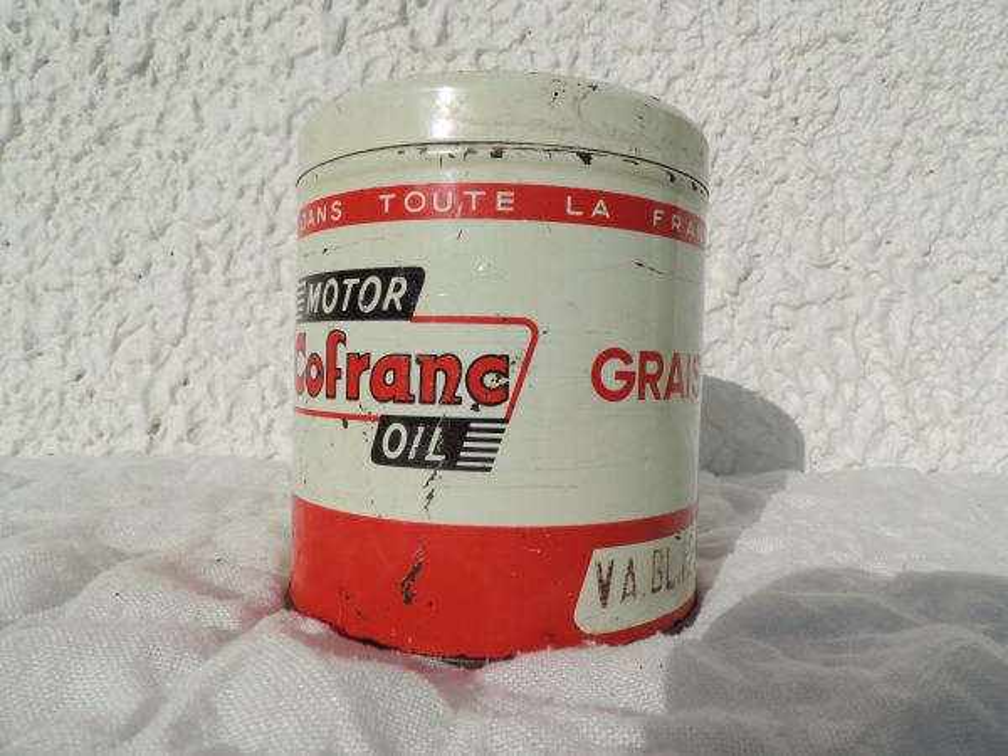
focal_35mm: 24
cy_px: 378
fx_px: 699
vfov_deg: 56.8
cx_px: 504
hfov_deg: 71.6
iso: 80
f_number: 4.7
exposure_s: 1/1250
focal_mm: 4.3
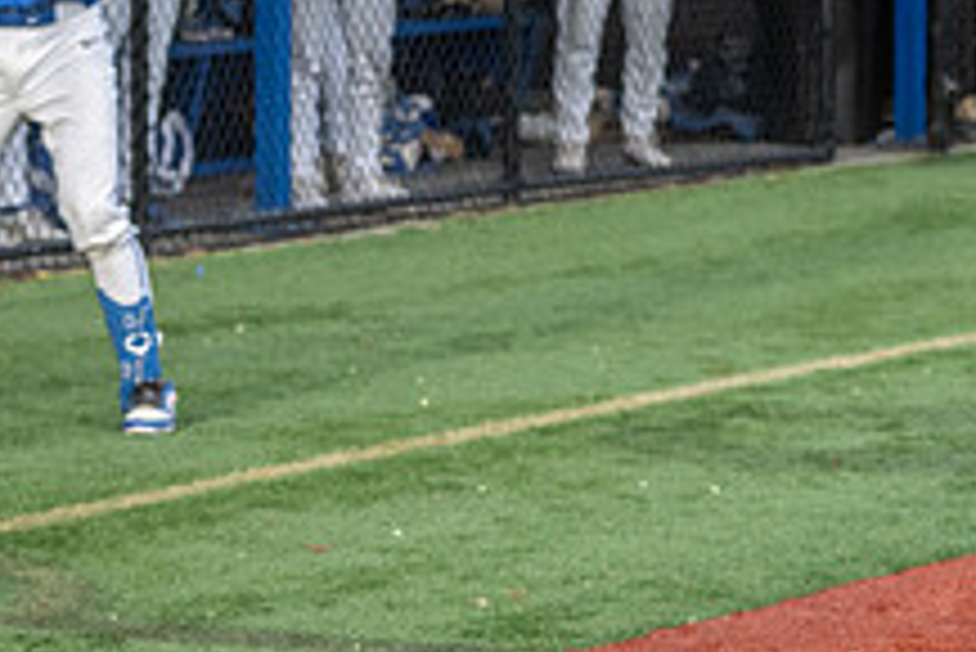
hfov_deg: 8.3
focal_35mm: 245
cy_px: 337
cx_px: -23
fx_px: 6646
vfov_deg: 5.6
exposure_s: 1/1600
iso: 1250
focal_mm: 80
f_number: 5.6
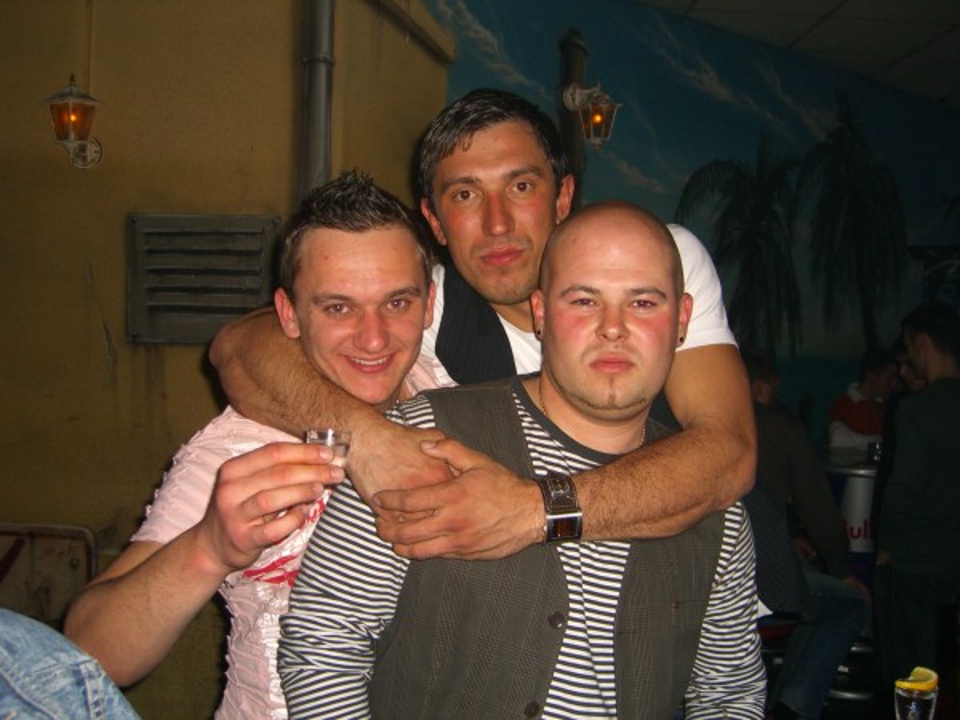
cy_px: 360
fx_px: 1054
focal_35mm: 38
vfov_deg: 37.7
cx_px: 480
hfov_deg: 49.0
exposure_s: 1/60
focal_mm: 7.9
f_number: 2.8
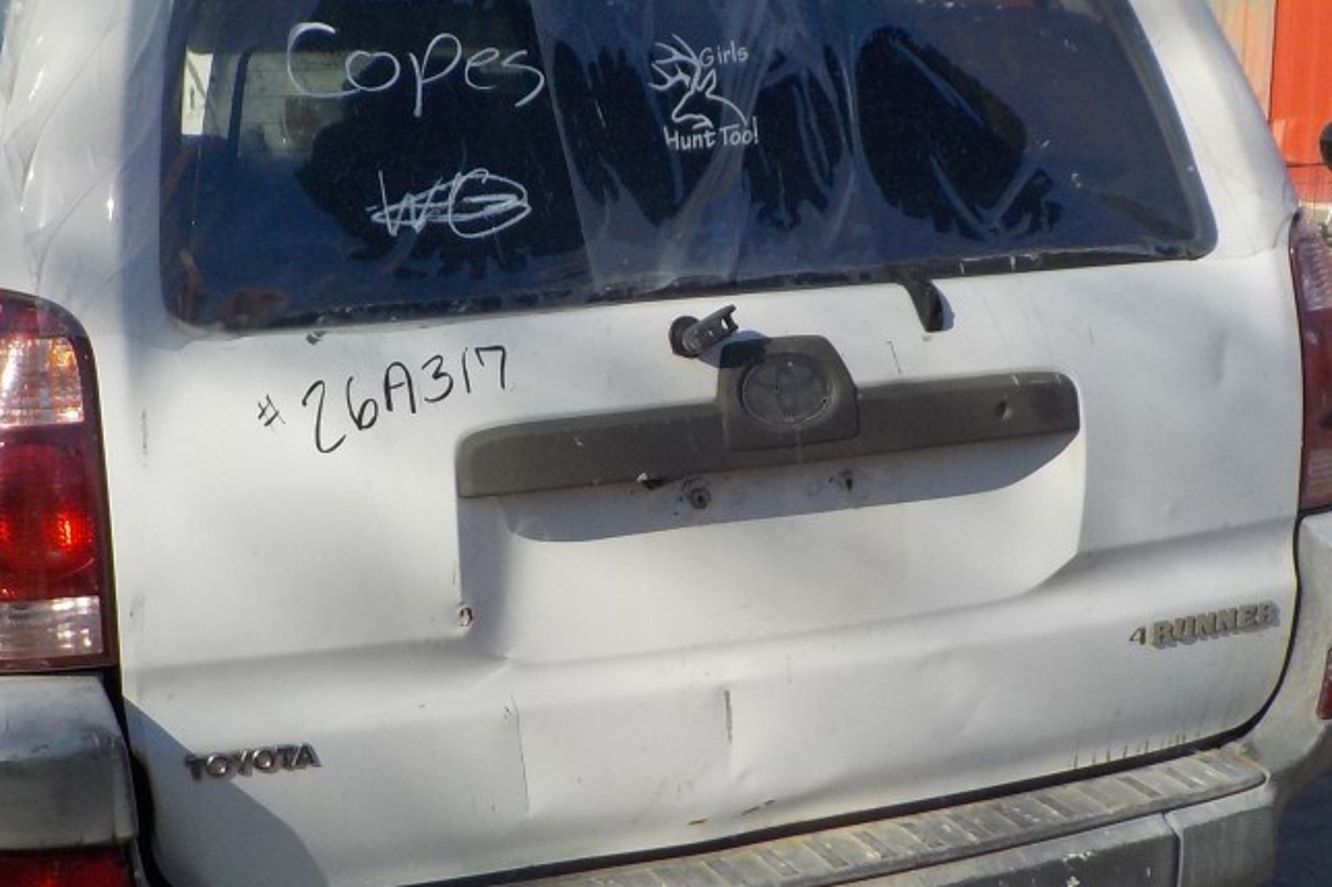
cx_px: 600
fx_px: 2293
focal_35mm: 62
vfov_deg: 21.9
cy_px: 527
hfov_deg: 32.4
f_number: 3.3
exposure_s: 1/1250
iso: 125
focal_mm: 4.1
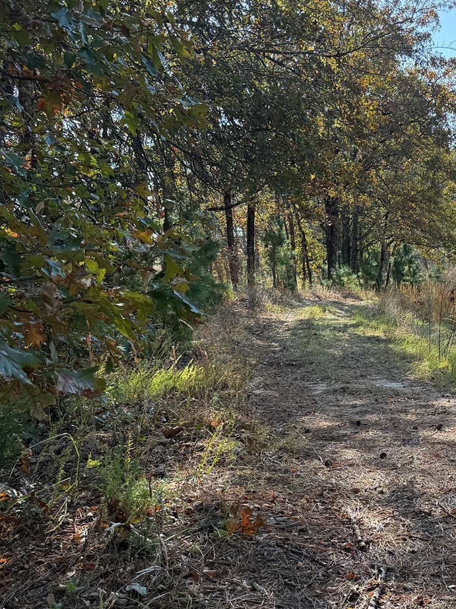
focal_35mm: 50
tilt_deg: -10.7
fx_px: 879
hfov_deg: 27.5
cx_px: 449
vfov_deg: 37.5
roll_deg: +0.1
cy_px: 434
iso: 100
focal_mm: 6.76
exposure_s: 1/1156
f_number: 1.78
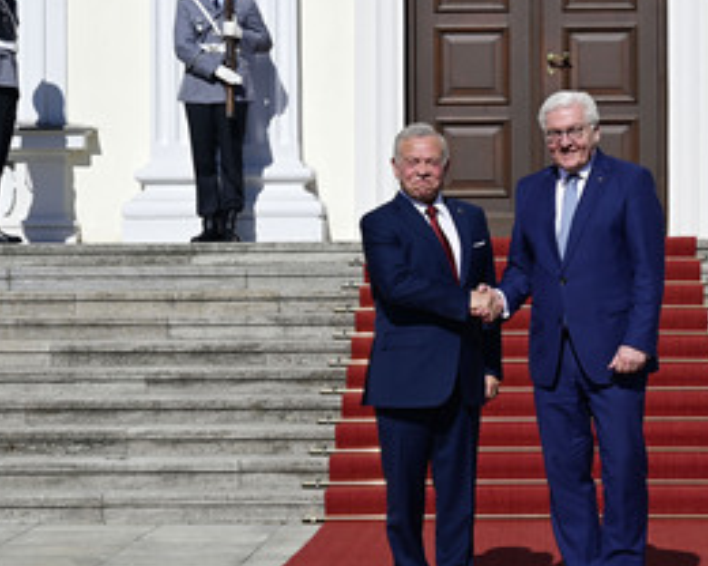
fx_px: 2389
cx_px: 508
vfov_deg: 13.5
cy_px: 280
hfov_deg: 16.8
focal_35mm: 114
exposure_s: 1/250
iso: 64
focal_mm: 70
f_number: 10
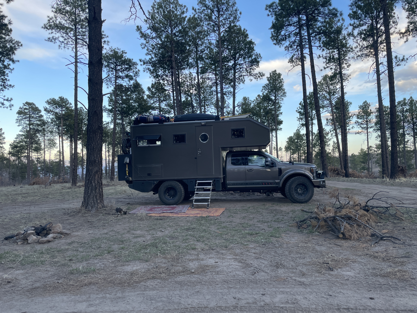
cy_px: 156
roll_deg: +1.3
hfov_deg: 67.3
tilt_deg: +0.6
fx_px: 313
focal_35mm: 26
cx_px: 208
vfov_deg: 53.1
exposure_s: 1/228
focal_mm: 4.2
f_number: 1.6
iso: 32
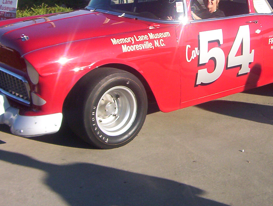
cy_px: 43
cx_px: 195
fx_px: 498
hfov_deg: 30.3
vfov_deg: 23.1
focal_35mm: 63
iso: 100
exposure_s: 1/539
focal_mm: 5.54
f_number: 5.24
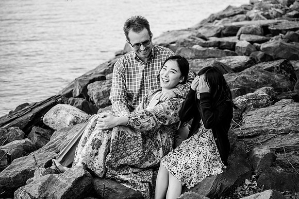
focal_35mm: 85
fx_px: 706
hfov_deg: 23.9
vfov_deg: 16.1
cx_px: 150
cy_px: 100
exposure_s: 1/250
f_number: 4
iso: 800
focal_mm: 85
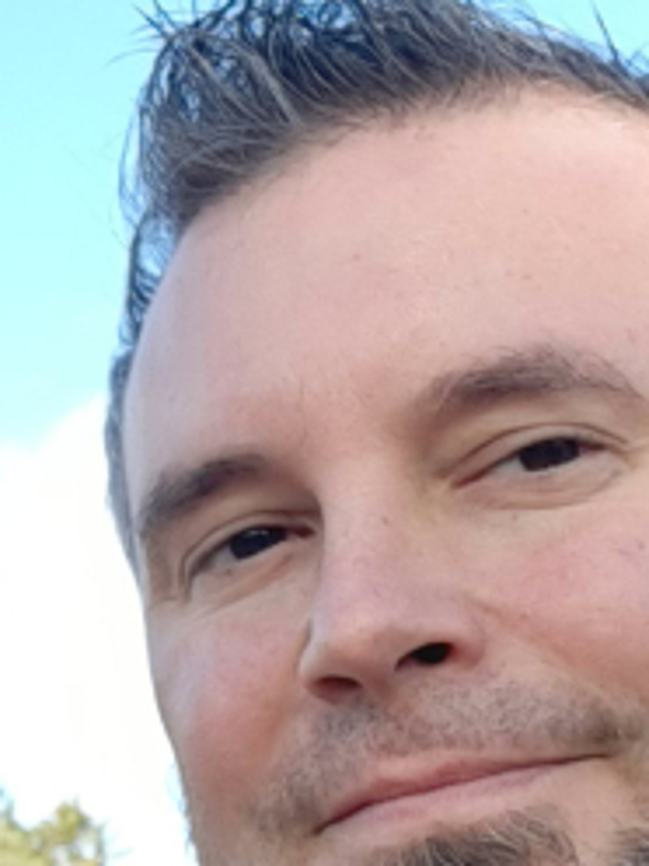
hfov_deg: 28.6
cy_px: 625
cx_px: 492
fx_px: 1250
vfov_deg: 37.5
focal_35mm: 50
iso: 40
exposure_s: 1/294
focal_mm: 3.8
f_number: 2
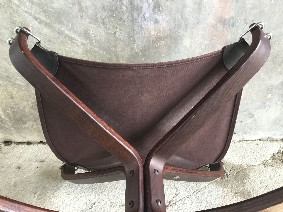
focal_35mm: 31
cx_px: 142
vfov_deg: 45.4
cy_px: 106
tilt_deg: -34.3
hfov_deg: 58.4
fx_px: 253
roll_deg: +2.4
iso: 125
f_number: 2.4
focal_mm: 3.3
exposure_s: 1/33
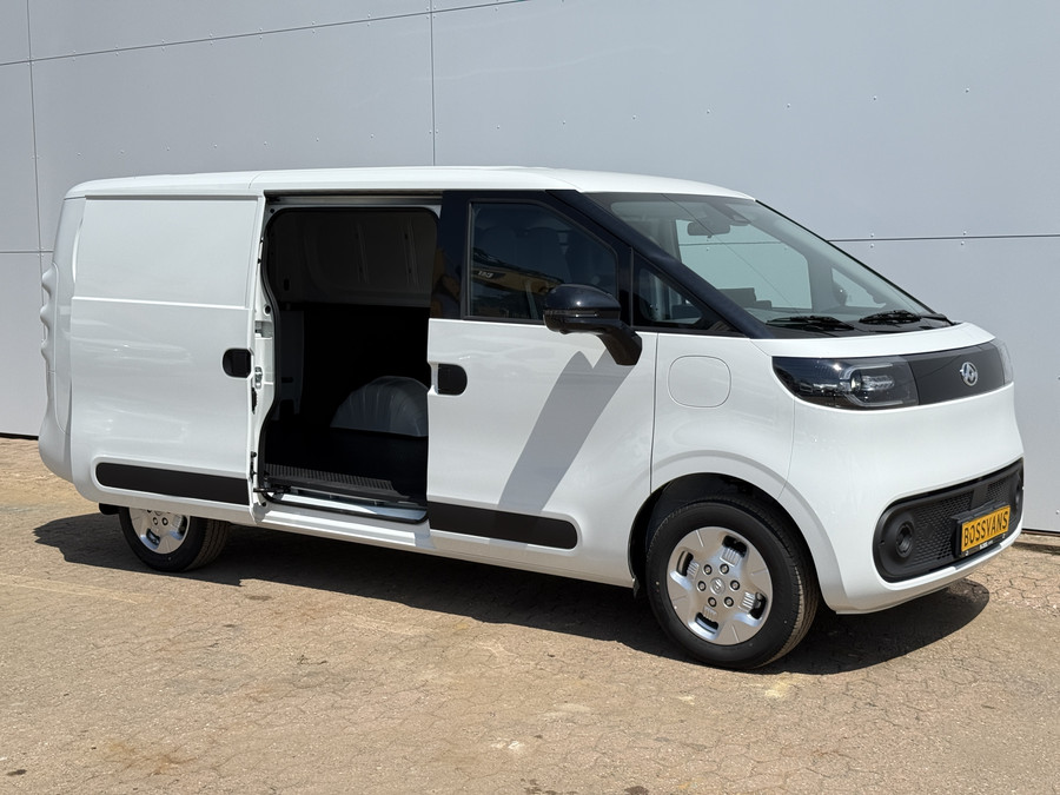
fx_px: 1470
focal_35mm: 48
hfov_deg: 39.7
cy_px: 398
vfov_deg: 30.3
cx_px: 530
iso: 80
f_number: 1.78
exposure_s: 1/7143
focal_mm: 6.76
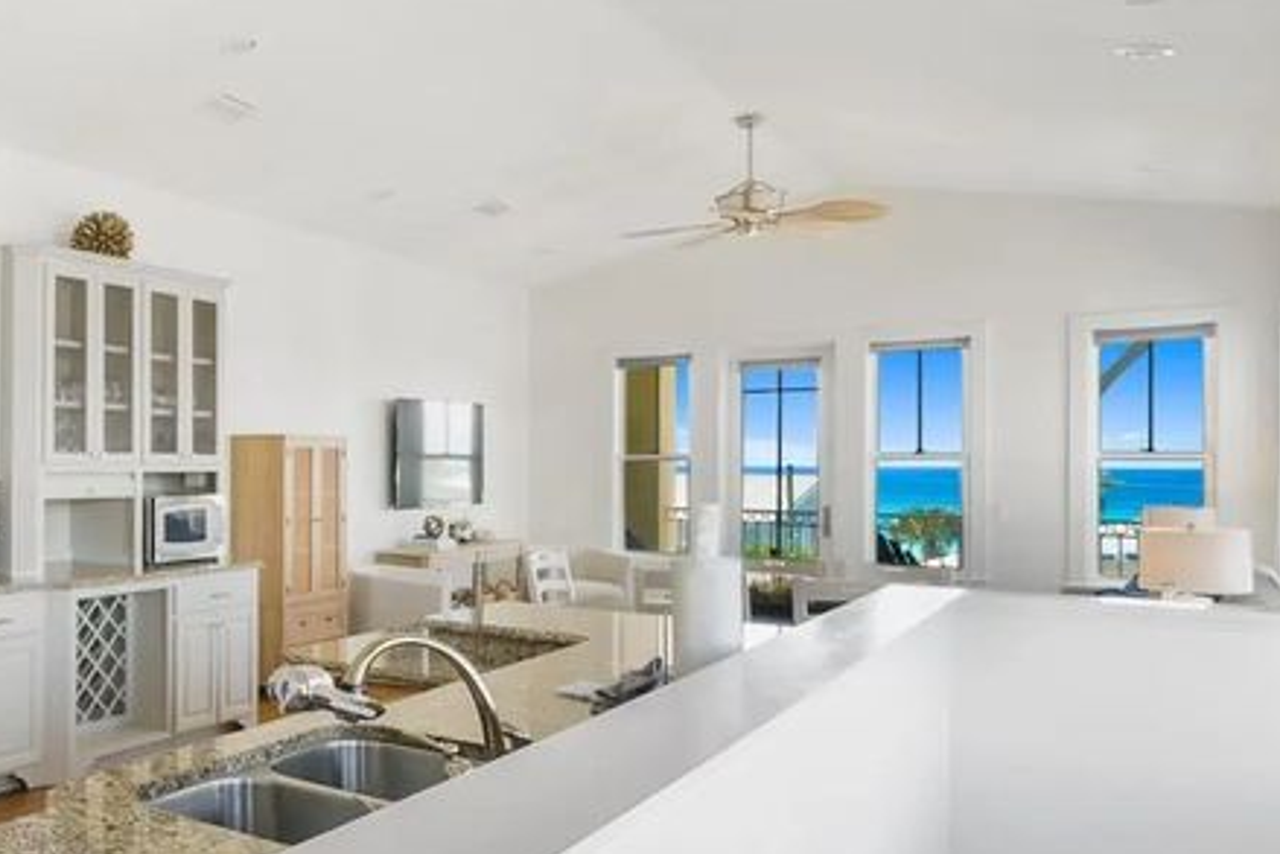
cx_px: 29
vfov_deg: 44.6
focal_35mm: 28
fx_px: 996
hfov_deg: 53.2
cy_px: 656
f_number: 7.1
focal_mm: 12
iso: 125
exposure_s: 1/6
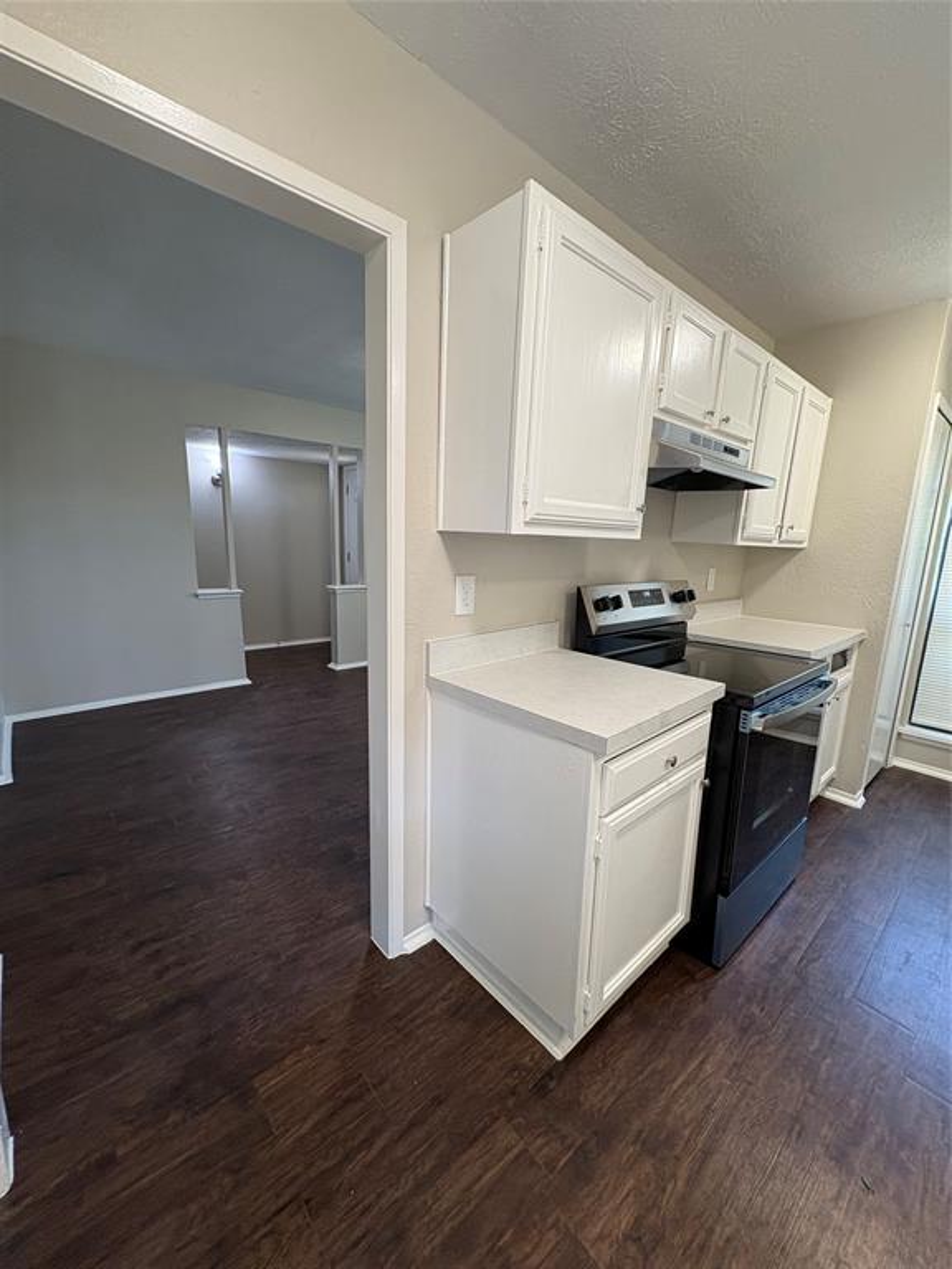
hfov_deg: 85.7
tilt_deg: -8.6
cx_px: 476
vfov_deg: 102.1
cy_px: 634
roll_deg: -0.8
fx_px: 513
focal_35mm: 14
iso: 200
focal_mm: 2.22
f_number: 2.2
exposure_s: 1/120
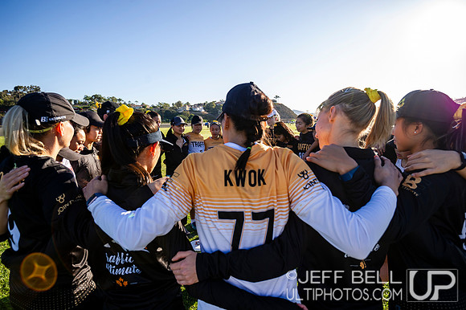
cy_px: 155
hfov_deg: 84.0
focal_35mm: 20
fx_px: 259
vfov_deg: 61.9
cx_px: 233
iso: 200
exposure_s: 1/800
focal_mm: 20
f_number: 4
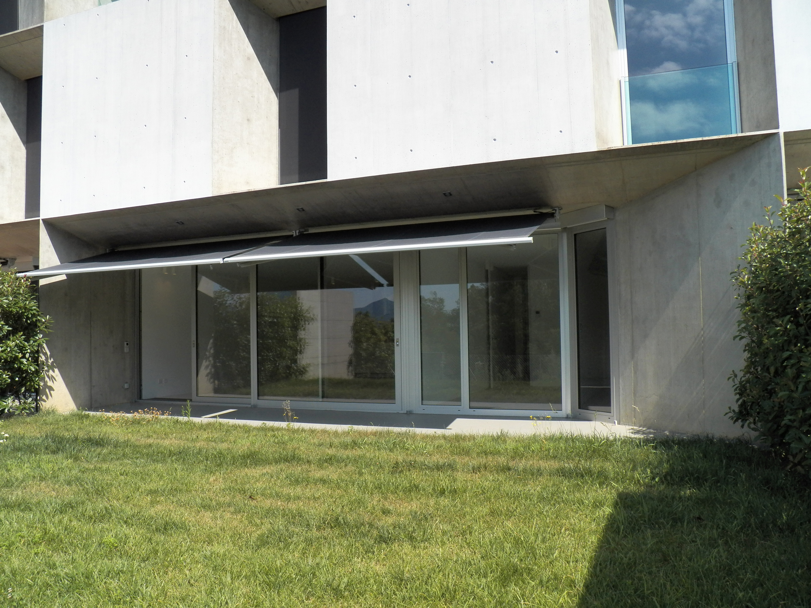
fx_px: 656
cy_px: 304
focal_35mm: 28
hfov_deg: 63.4
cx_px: 406
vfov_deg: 49.7
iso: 125
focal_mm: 4.9
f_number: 4
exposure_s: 1/1600
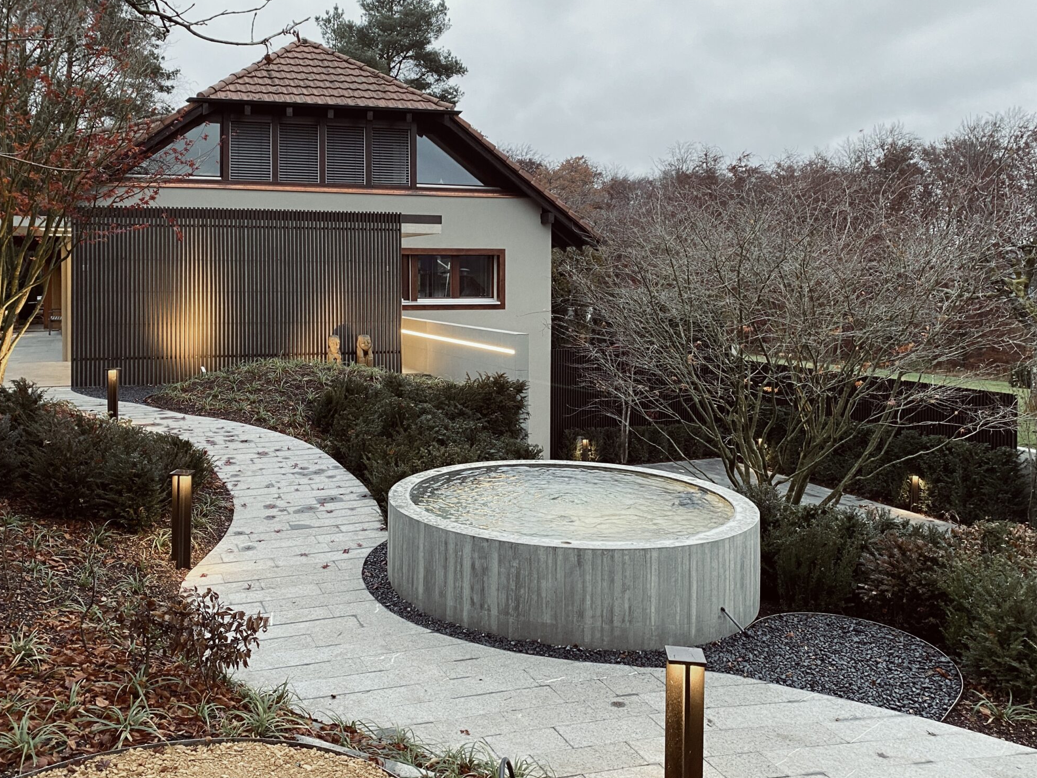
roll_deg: +0.3
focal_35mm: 27
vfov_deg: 51.4
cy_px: 388
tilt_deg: -5.9
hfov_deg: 65.3
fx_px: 809
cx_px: 533
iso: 160
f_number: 1.8
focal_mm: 4.25
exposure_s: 1/50
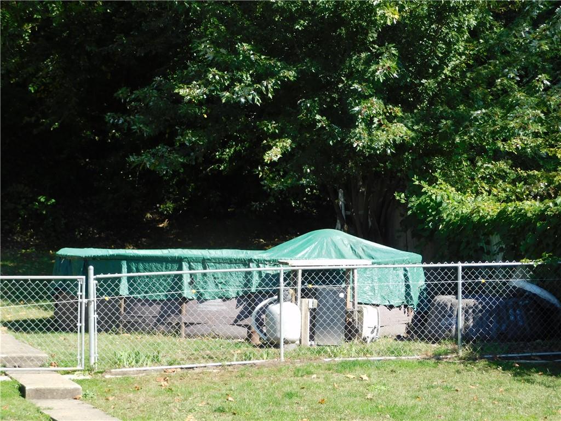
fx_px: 1864
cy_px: 210
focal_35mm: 115
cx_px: 280
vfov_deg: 12.9
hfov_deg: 17.1
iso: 125
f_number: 4.8
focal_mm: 20.3
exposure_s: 1/250
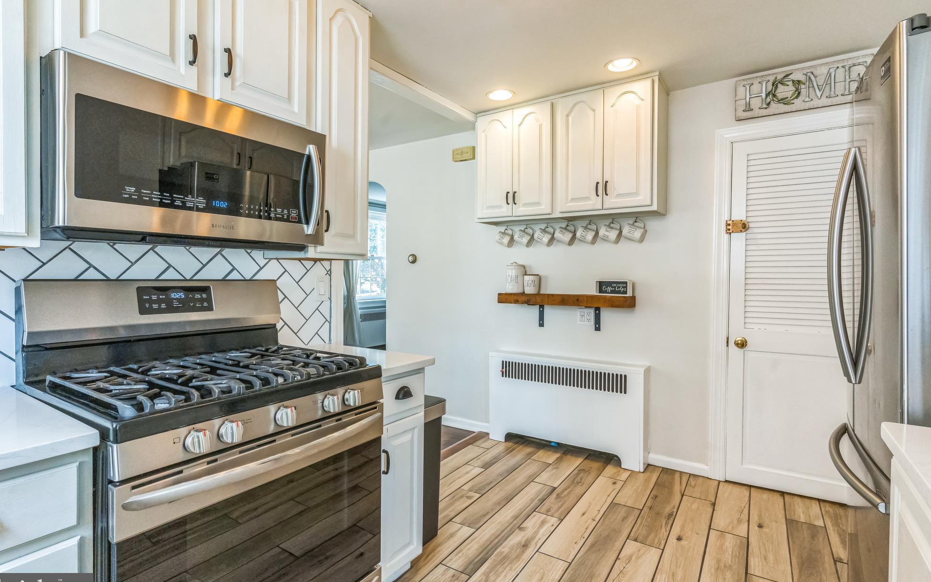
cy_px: 285
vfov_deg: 65.0
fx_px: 457
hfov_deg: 91.1
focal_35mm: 18
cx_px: 472
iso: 3200
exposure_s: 1/100
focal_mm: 17
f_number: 9
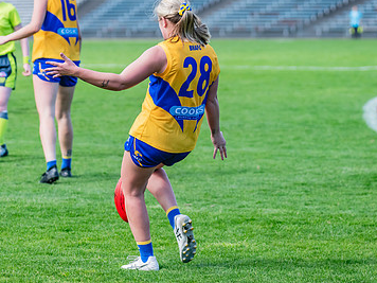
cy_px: 108
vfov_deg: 5.5
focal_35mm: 270
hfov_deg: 7.3
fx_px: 2941
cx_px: 138
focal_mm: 170
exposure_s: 1/1600
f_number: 5
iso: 800
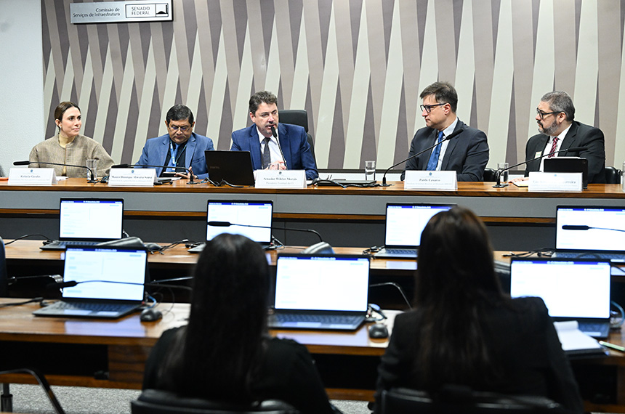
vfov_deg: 16.6
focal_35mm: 82
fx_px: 1421
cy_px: 207
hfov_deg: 24.8
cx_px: 312
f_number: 4.5
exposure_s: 1/160
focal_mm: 82
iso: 4000
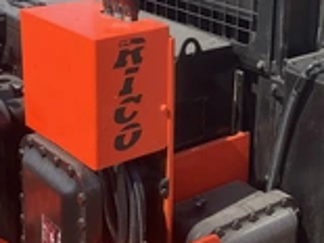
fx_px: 701
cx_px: 207
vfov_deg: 19.4
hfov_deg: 25.9
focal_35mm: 75
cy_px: 44
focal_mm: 3
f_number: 1.8
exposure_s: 1/962
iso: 25
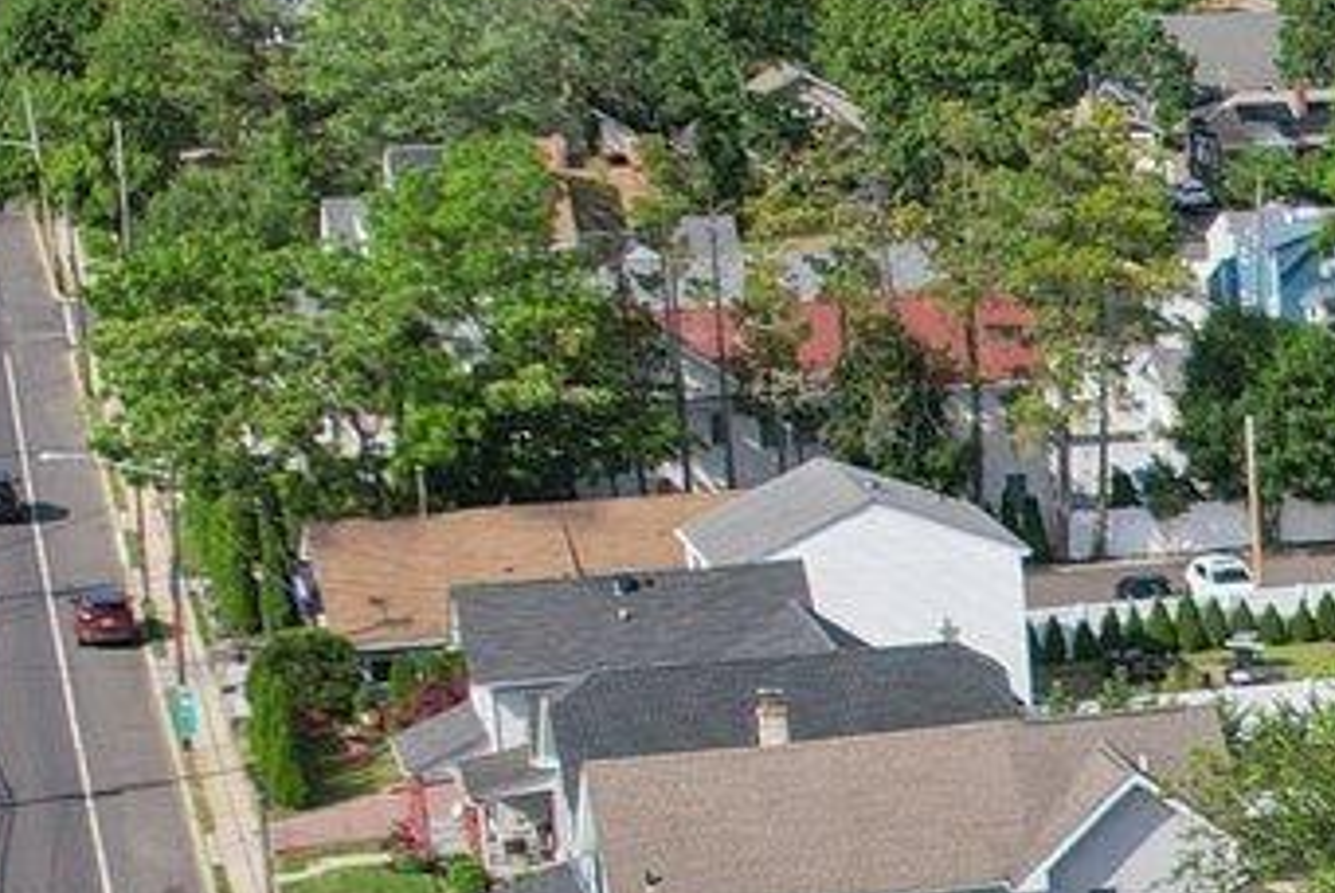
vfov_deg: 10.2
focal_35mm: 132
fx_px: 4899
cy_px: 1169
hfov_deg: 13.8
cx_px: 2392
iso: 120
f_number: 2.8
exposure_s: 1/2000
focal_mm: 8.4
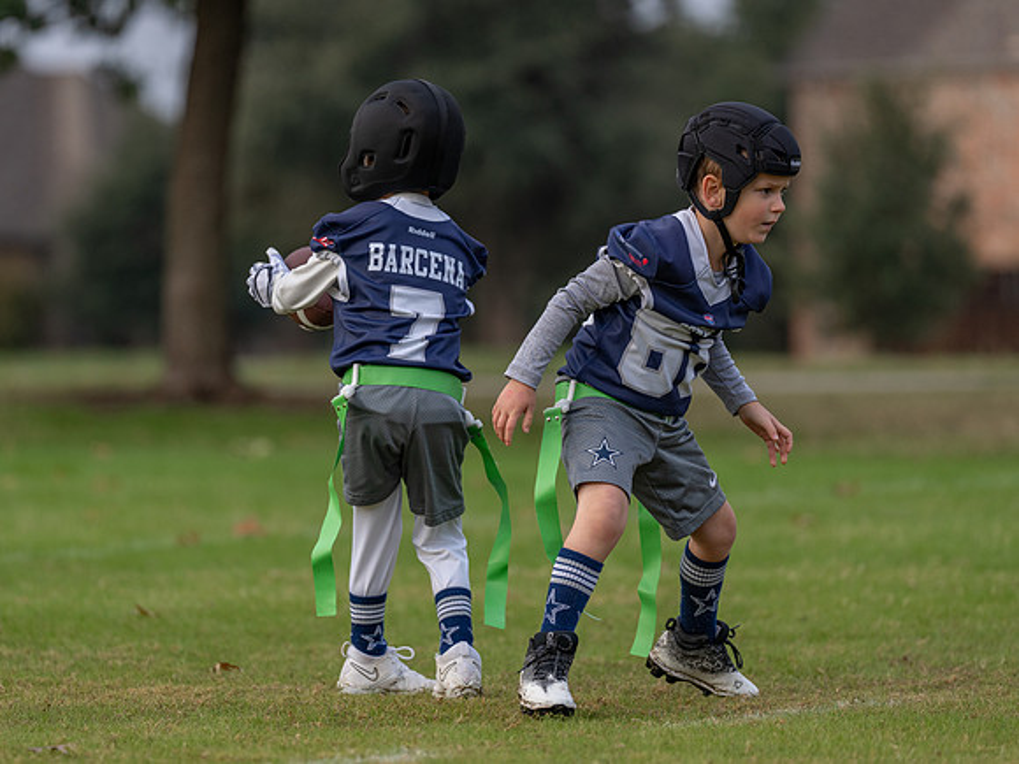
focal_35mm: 247
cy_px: 375
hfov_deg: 8.0
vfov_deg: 6.0
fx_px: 7282
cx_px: 420
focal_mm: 200
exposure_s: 1/1000
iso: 250
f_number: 2.8
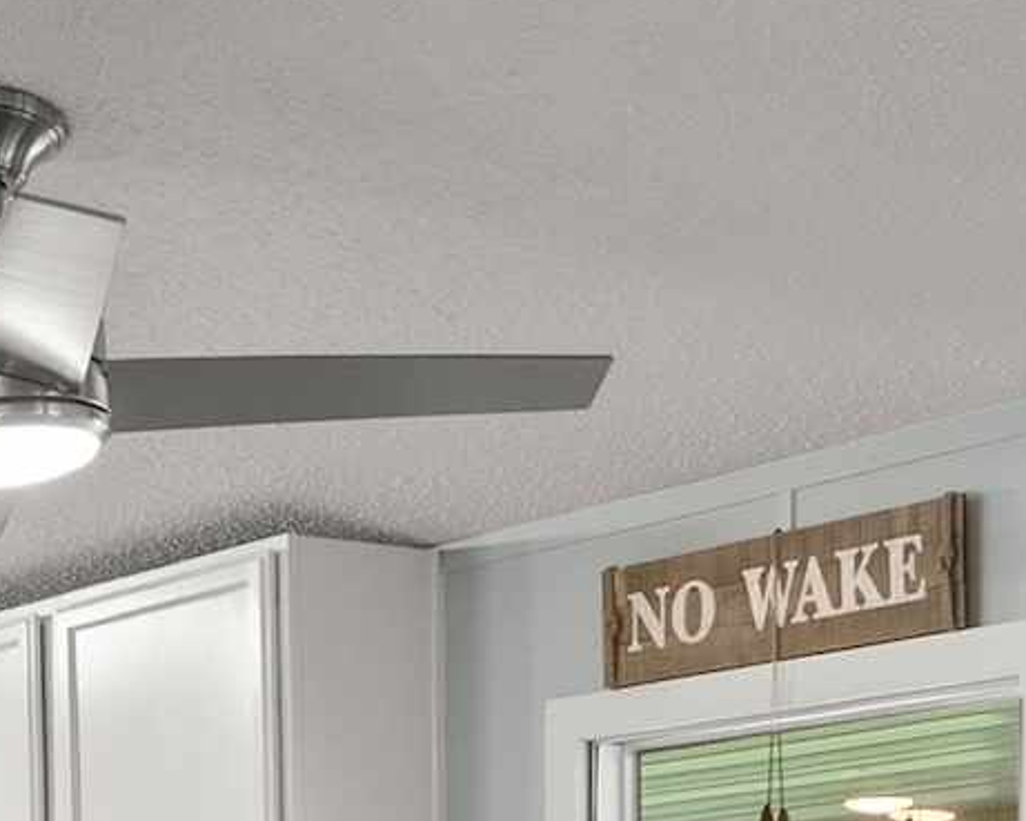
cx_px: -67
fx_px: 2551
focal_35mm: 84
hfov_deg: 21.7
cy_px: 1036
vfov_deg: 17.3
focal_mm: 14
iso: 800
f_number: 7.1
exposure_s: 1/2
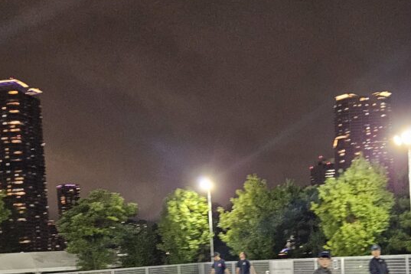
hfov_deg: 34.4
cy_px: 247
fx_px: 651
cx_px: 300
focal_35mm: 57
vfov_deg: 23.2
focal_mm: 5.4
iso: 500
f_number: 1.8
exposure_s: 1/50
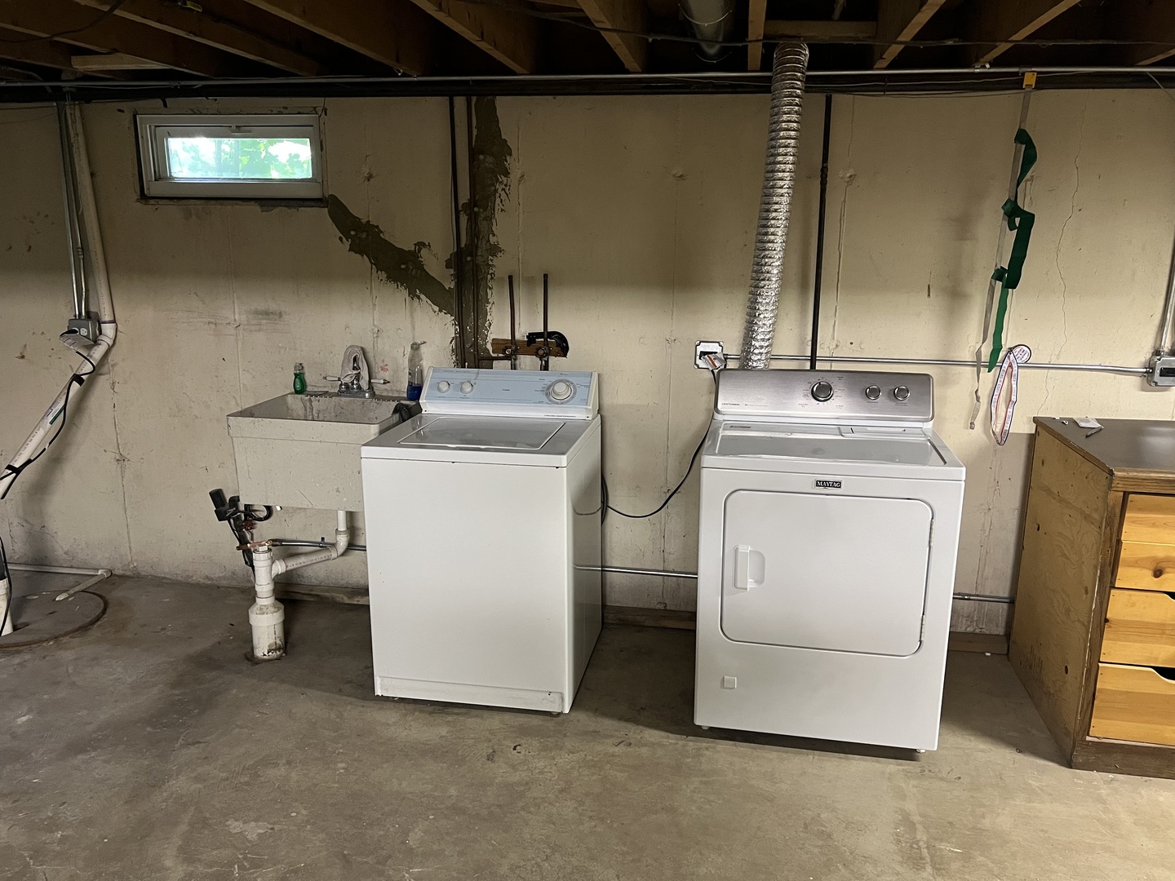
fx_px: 883
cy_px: 440
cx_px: 588
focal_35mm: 26
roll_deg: -0.9
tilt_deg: -14.4
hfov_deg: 67.3
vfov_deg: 53.1
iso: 500
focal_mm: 5.7
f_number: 1.5
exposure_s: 1/40
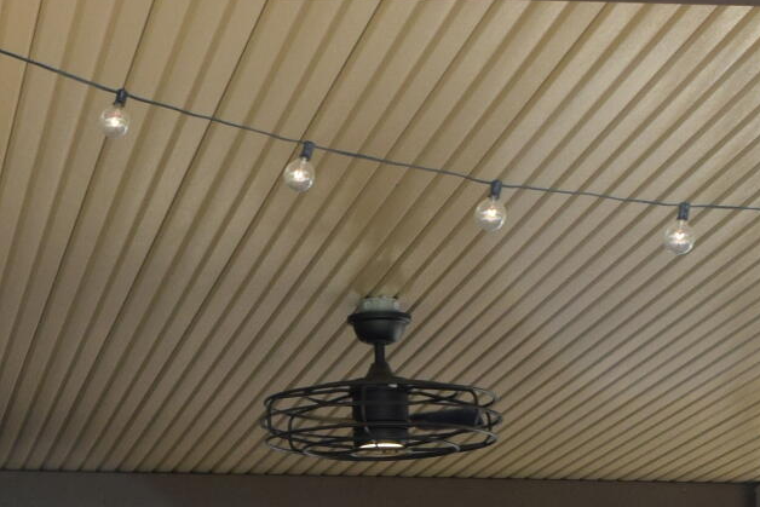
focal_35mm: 129
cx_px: -84
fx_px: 2724
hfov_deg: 15.5
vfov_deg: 10.1
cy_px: 865
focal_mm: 18
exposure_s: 1/250
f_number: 8
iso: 400
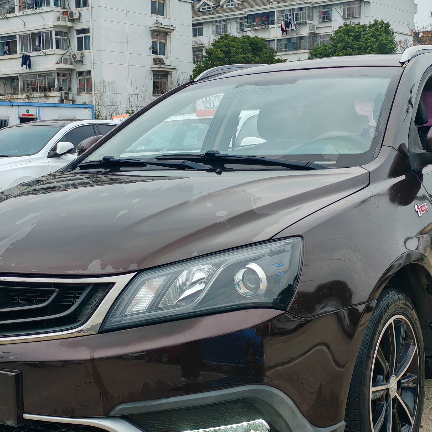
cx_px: 206
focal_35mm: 59
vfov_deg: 29.1
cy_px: 221
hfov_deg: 29.1
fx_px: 833
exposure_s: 1/100
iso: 80
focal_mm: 6.12
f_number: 1.9
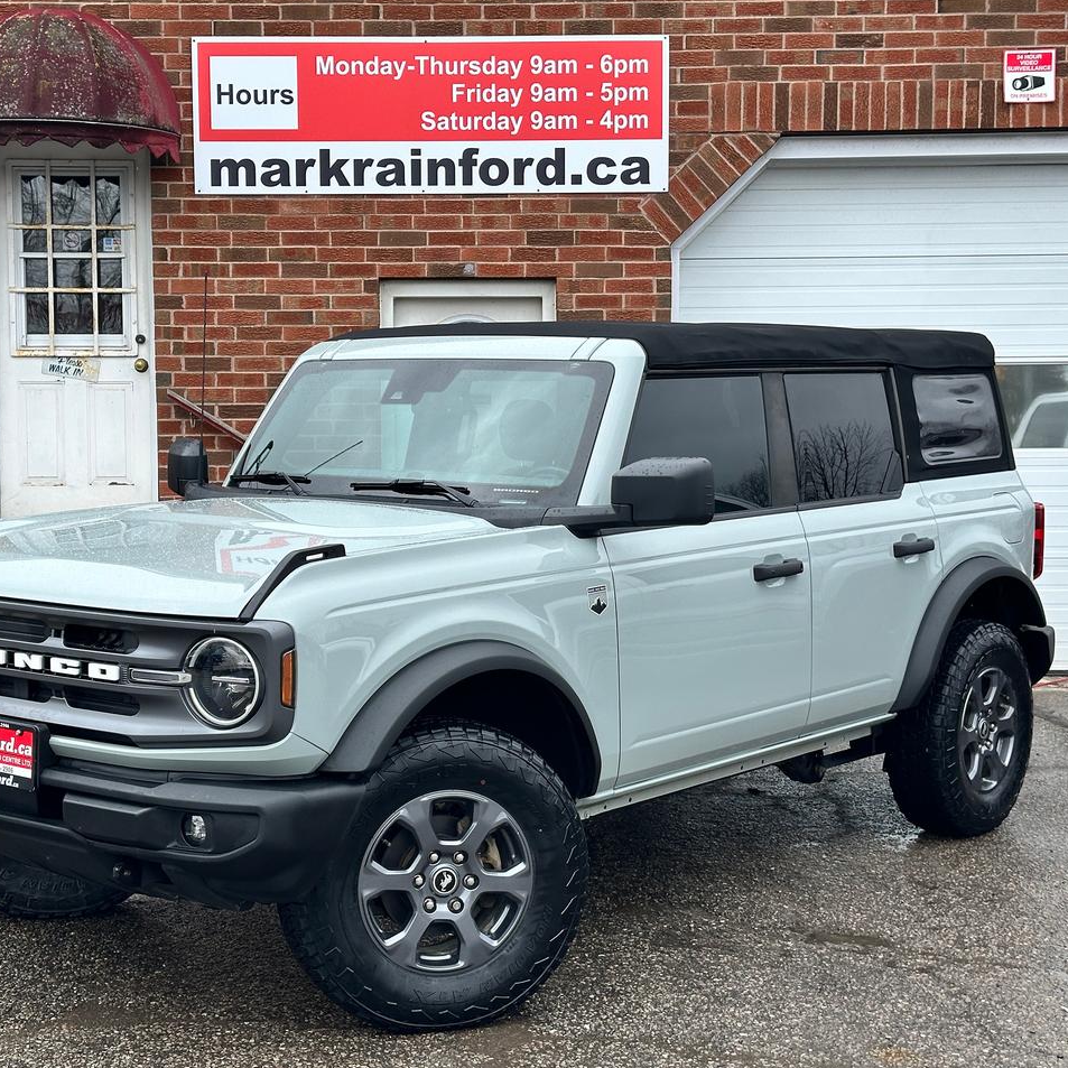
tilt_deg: -3.3
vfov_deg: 30.0
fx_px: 1990
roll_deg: +0.3
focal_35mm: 57
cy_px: 535
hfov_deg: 30.0
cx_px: 472
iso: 64
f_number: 1.78
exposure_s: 1/1272
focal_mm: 6.86
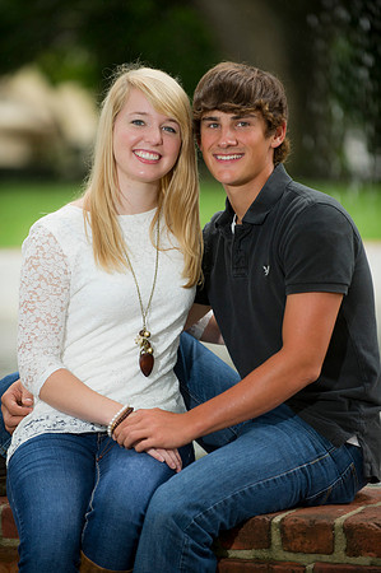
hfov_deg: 7.6
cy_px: 286
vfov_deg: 11.4
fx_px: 2864
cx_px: 190
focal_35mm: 180
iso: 640
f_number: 2.8
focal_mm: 180
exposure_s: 1/250
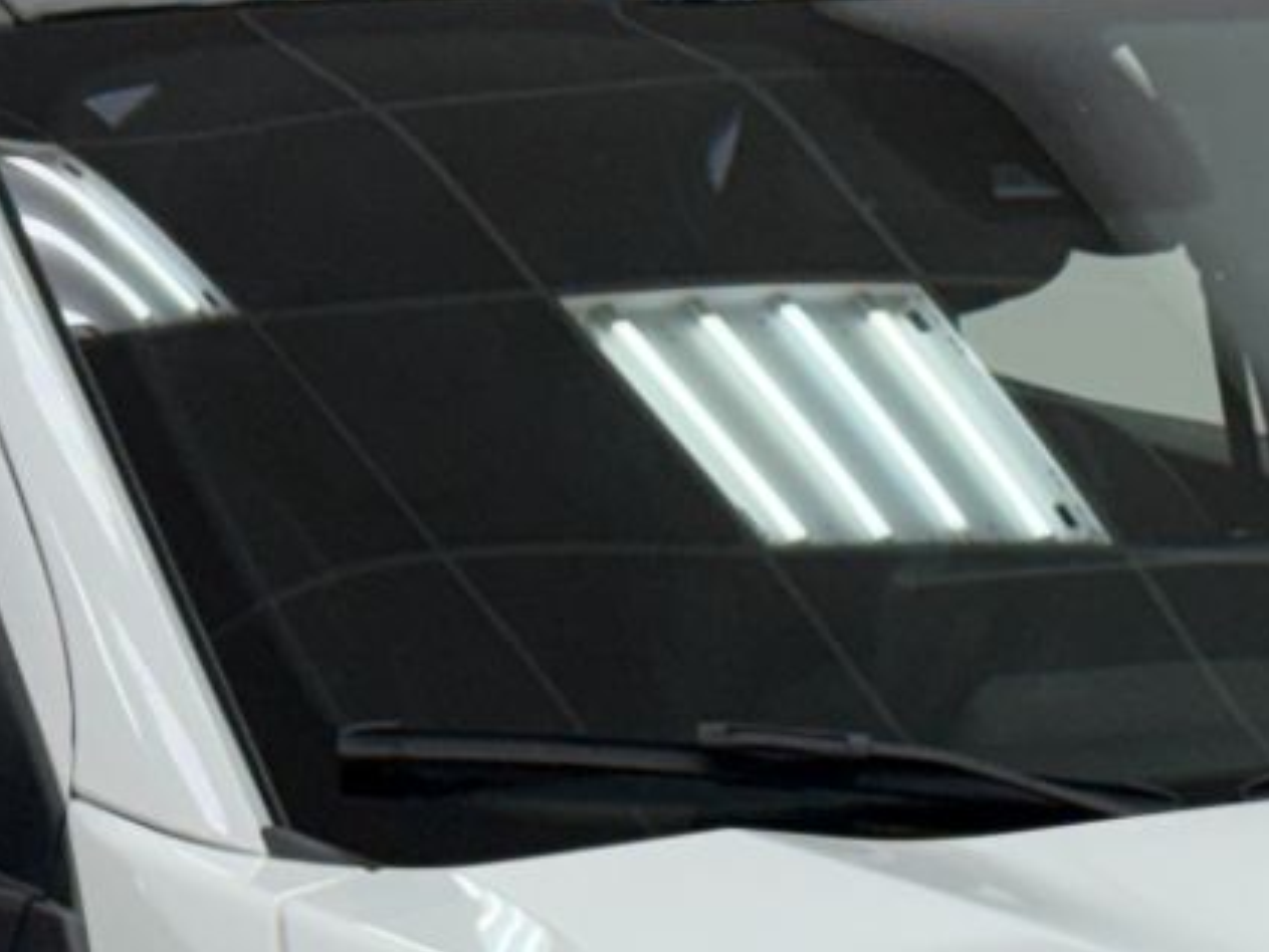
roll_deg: +1.4
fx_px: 8031
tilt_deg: -11.6
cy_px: 1485
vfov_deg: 6.7
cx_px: 1287
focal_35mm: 219
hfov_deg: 9.0
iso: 100
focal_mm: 6.76
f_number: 1.78
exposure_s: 1/188
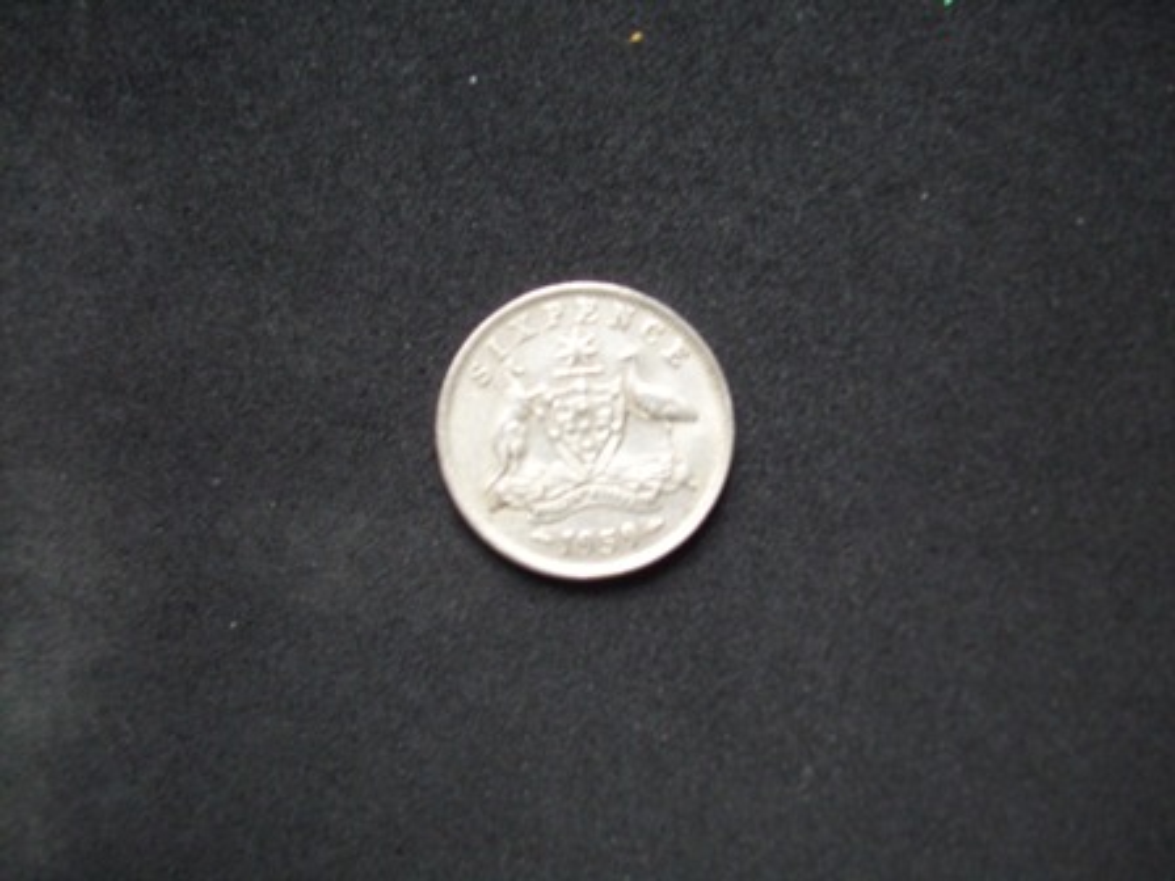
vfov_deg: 41.8
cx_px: 588
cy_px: 440
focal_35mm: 34
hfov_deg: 54.0
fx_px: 1154
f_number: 2.9
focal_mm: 5.7
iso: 160
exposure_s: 1/15
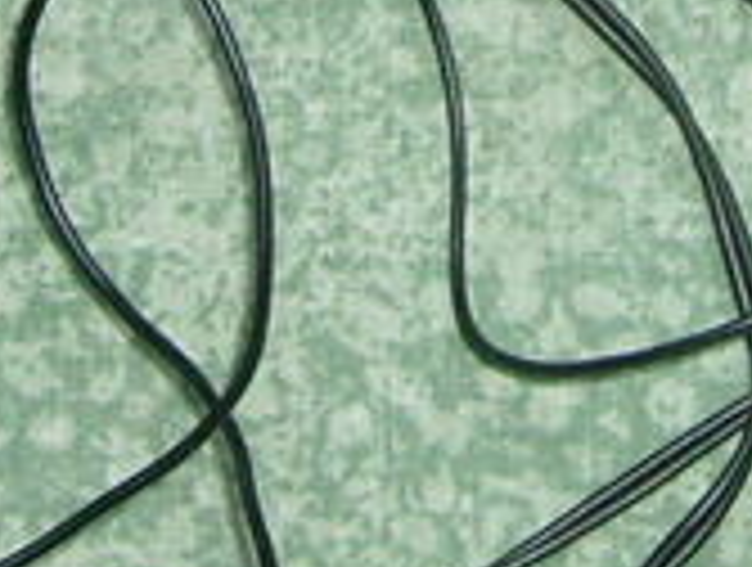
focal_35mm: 209
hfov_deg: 9.4
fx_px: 4550
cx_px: 707
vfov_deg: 6.9
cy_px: -598
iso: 100
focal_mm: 5.8
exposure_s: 1/45
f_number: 2.8
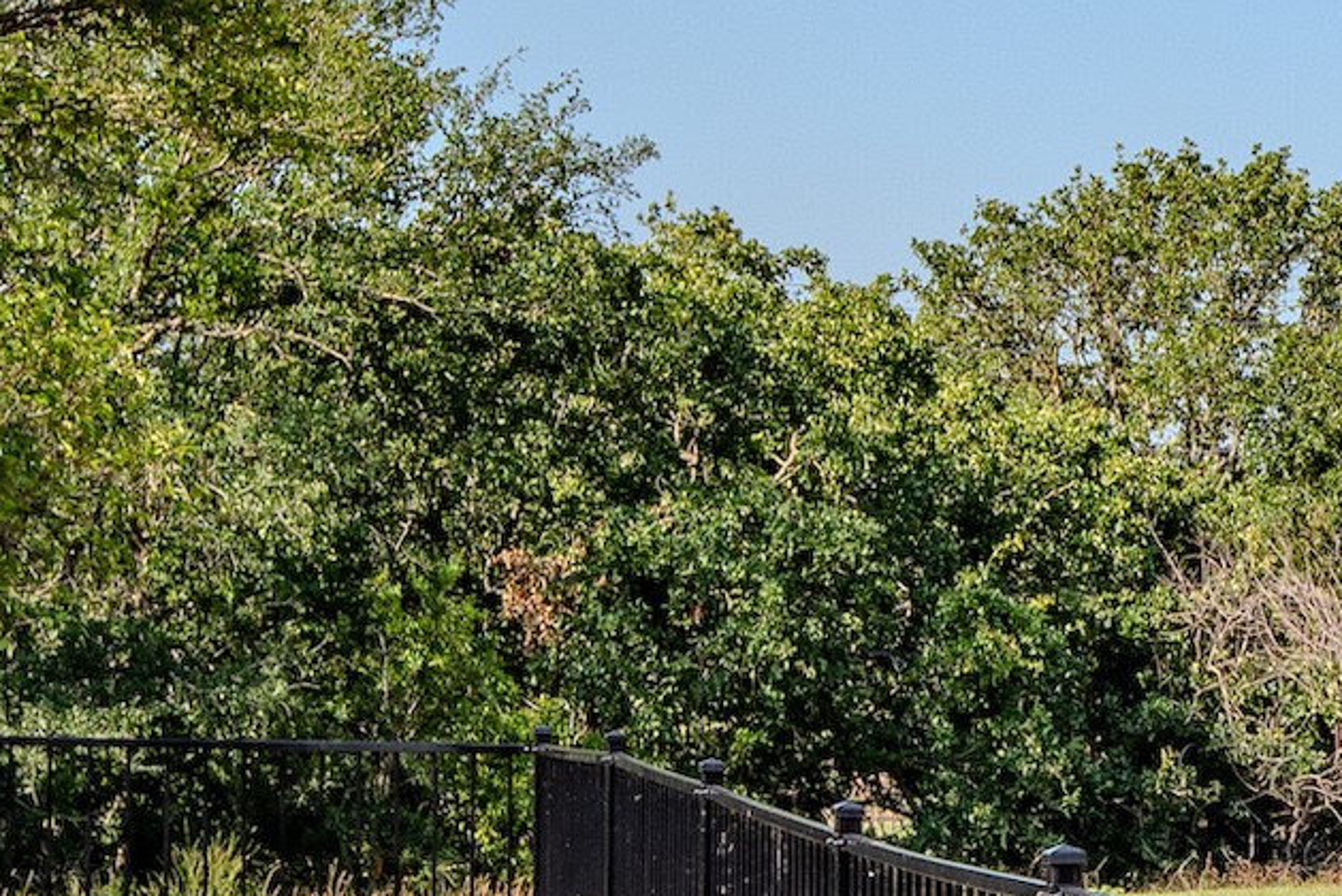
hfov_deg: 16.2
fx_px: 4251
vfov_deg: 12.0
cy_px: 500
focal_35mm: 114
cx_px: 2082
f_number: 9
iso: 200
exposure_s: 1/320
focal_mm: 35
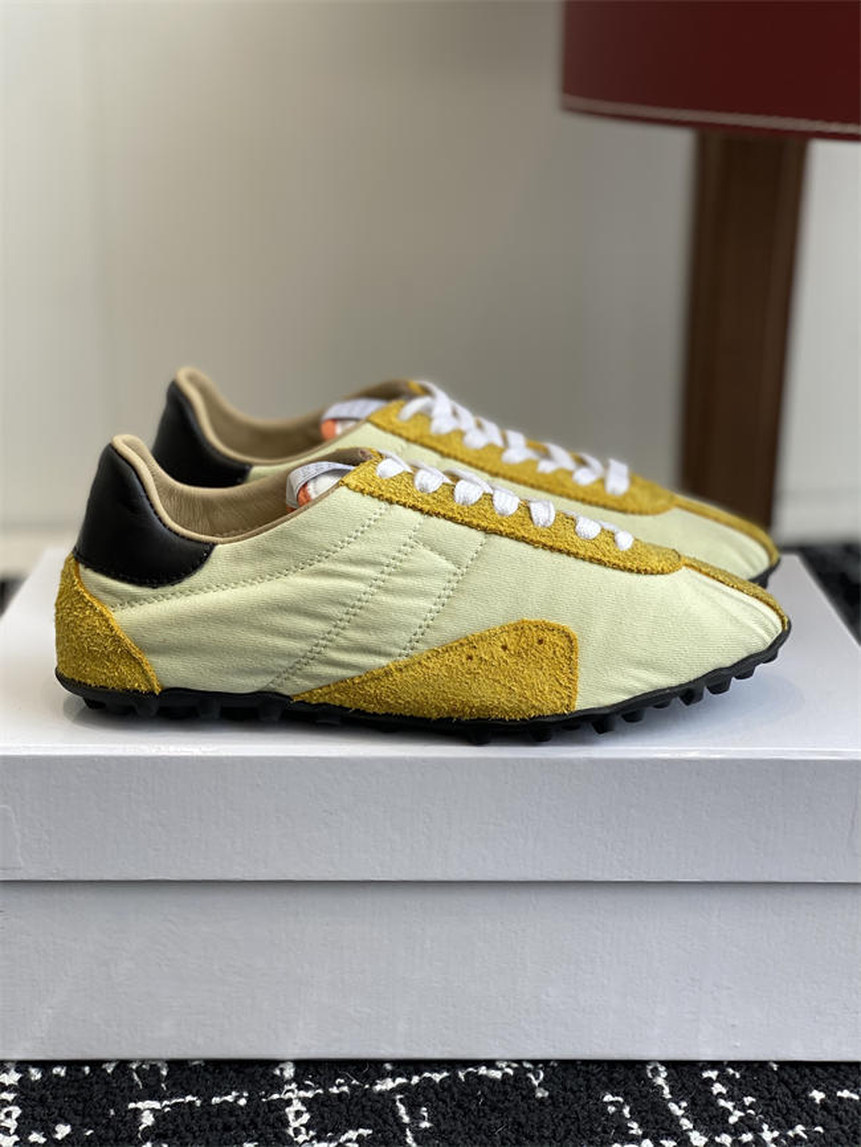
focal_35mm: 52
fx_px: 1724
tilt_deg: -16.9
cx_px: 430
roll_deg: -1.8
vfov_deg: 36.8
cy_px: 574
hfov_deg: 28.0
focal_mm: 6
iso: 20
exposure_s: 1/122
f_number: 2
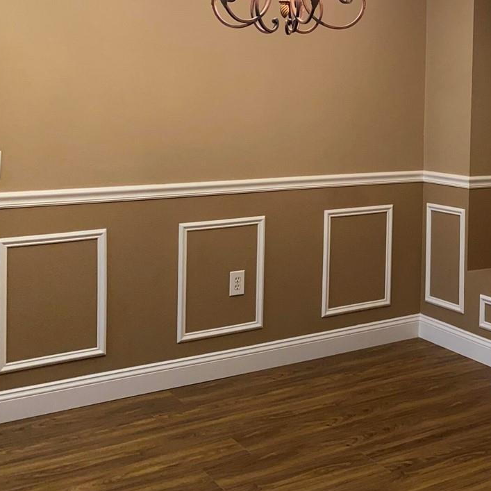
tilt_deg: -0.8
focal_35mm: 52
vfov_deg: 32.1
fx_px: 834
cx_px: 445
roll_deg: -2.0
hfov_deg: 31.2
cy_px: 116
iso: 32
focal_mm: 4.25
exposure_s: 1/36
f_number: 1.8
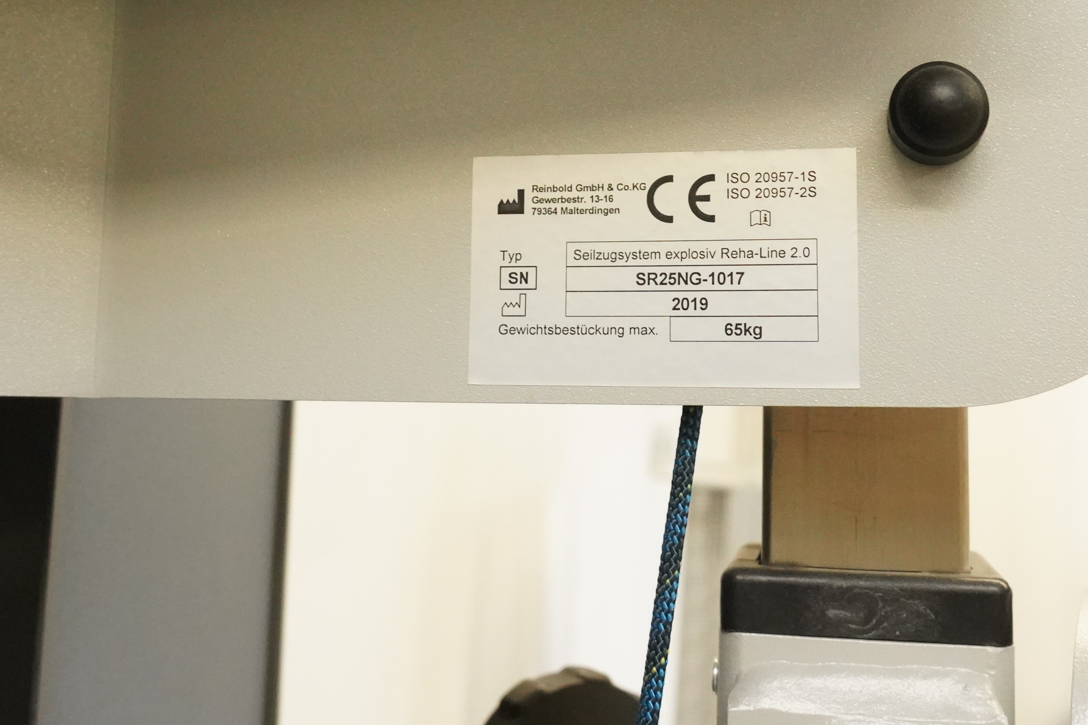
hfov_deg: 43.6
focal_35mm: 45
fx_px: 1360
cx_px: 550
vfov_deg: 29.5
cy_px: 210
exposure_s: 1/125
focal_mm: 24
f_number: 7.1
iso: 12800
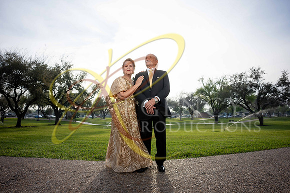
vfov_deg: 62.0
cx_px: 145
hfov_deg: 84.0
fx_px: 161
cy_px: 96
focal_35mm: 20
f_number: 2.8
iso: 200
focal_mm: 20
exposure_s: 1/1600
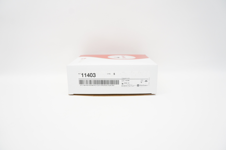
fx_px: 169
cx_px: 113
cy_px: 75
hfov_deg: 67.4
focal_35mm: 27
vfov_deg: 47.8
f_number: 6.3
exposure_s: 1/160
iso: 1600
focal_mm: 18
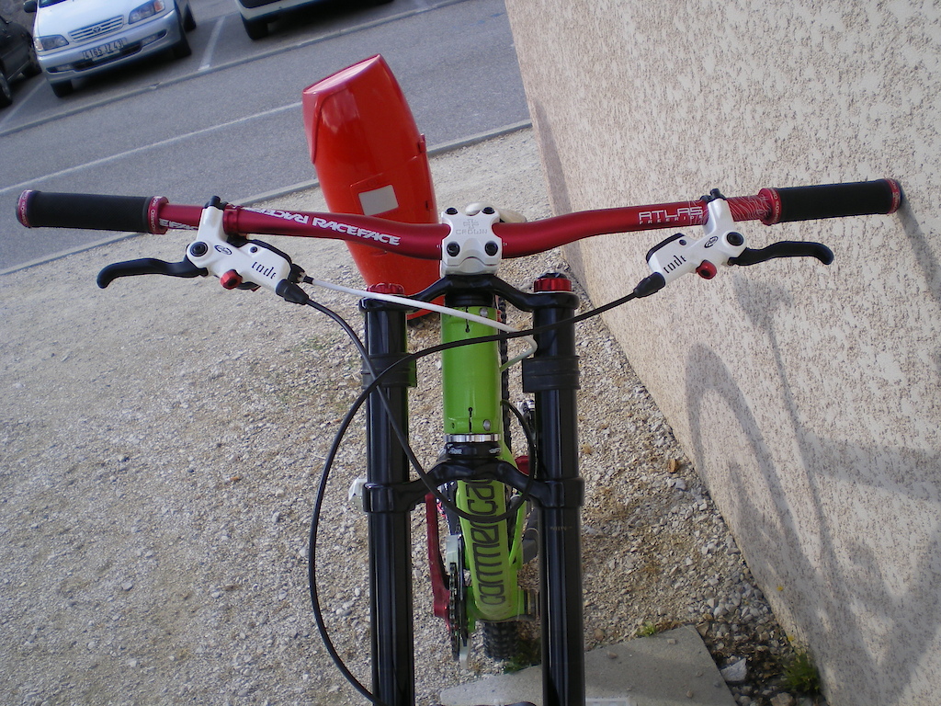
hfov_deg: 49.0
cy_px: 353
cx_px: 470
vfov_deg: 37.7
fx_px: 1033
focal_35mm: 38
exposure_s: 1/200
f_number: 3.1
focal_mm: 6.3
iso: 64
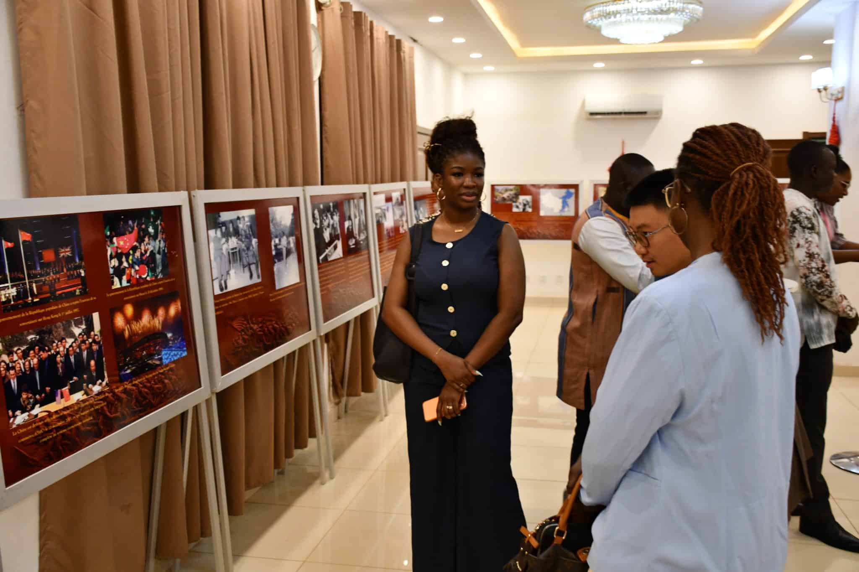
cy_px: 286
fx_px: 859
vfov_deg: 36.9
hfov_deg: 53.1
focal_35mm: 36
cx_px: 430
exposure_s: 1/125
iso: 1600
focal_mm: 24
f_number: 3.8
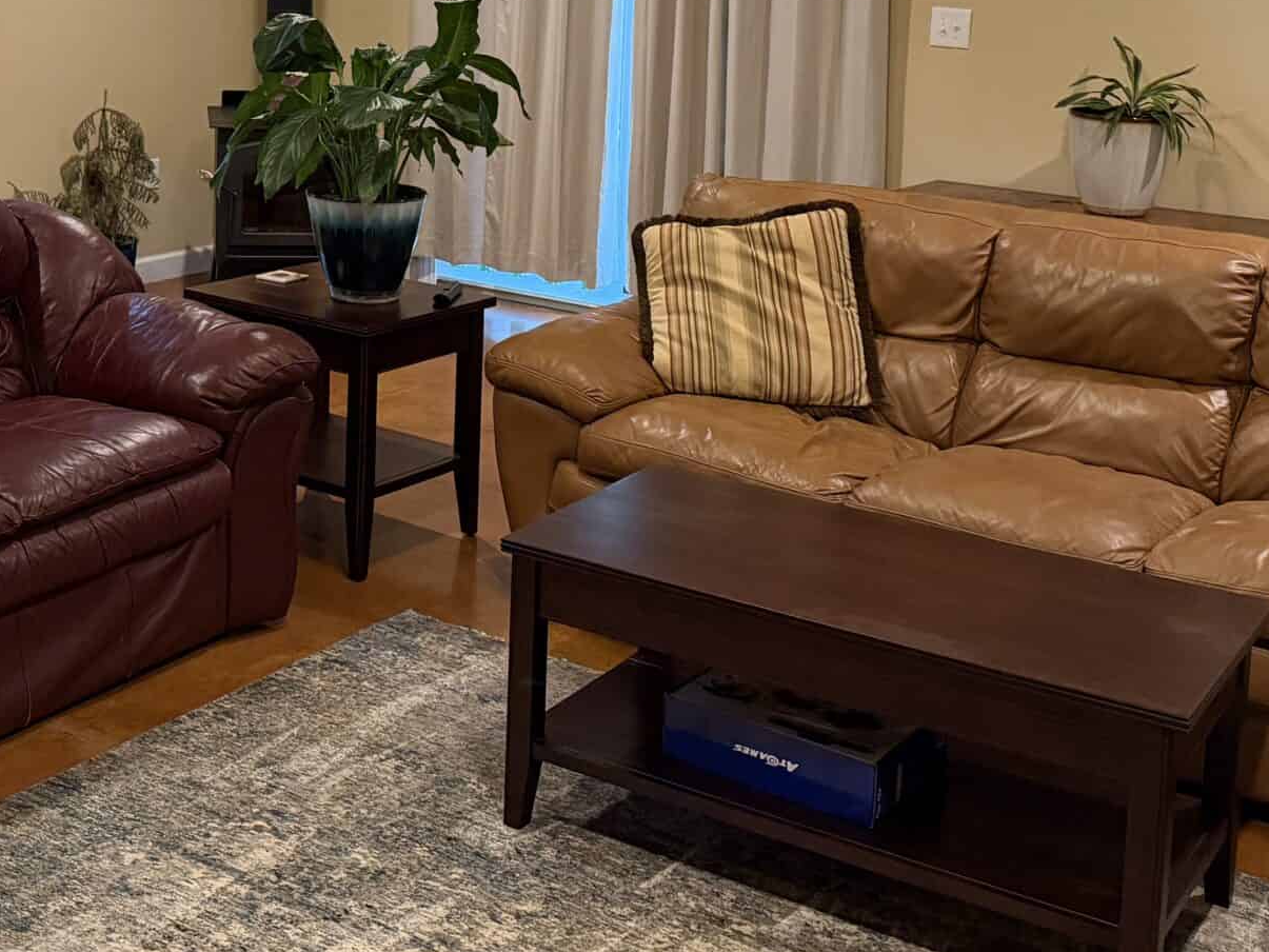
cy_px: 102
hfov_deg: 37.0
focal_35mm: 51
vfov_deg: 27.6
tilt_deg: -6.4
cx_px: 401
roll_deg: -0.7
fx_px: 1870
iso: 640
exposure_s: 1/60
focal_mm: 6.76
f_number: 1.78
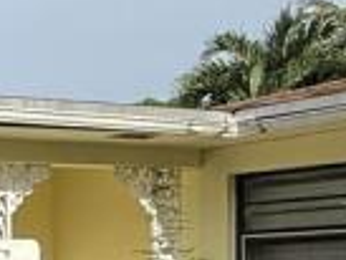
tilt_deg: -0.1
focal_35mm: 98
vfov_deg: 14.6
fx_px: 980
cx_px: -614
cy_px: 323
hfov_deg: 12.3
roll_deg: -0.2
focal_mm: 2.22
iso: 50
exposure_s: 1/1656
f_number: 2.2
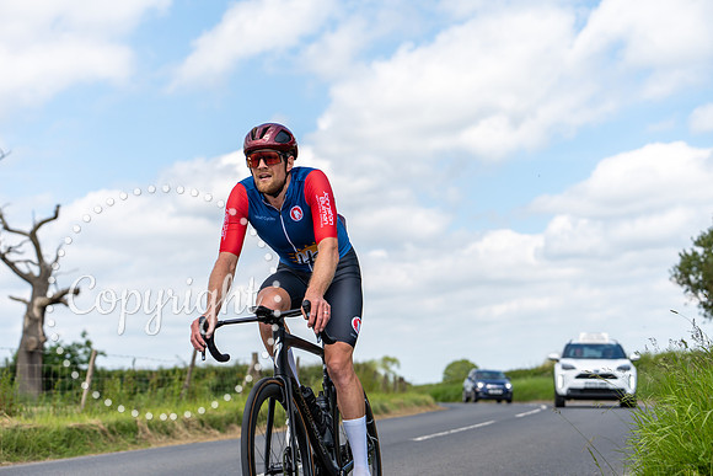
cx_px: 356
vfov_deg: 19.5
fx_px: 1387
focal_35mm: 70
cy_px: 238
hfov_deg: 28.8
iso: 100
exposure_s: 1/1250
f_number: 3.5
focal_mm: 70
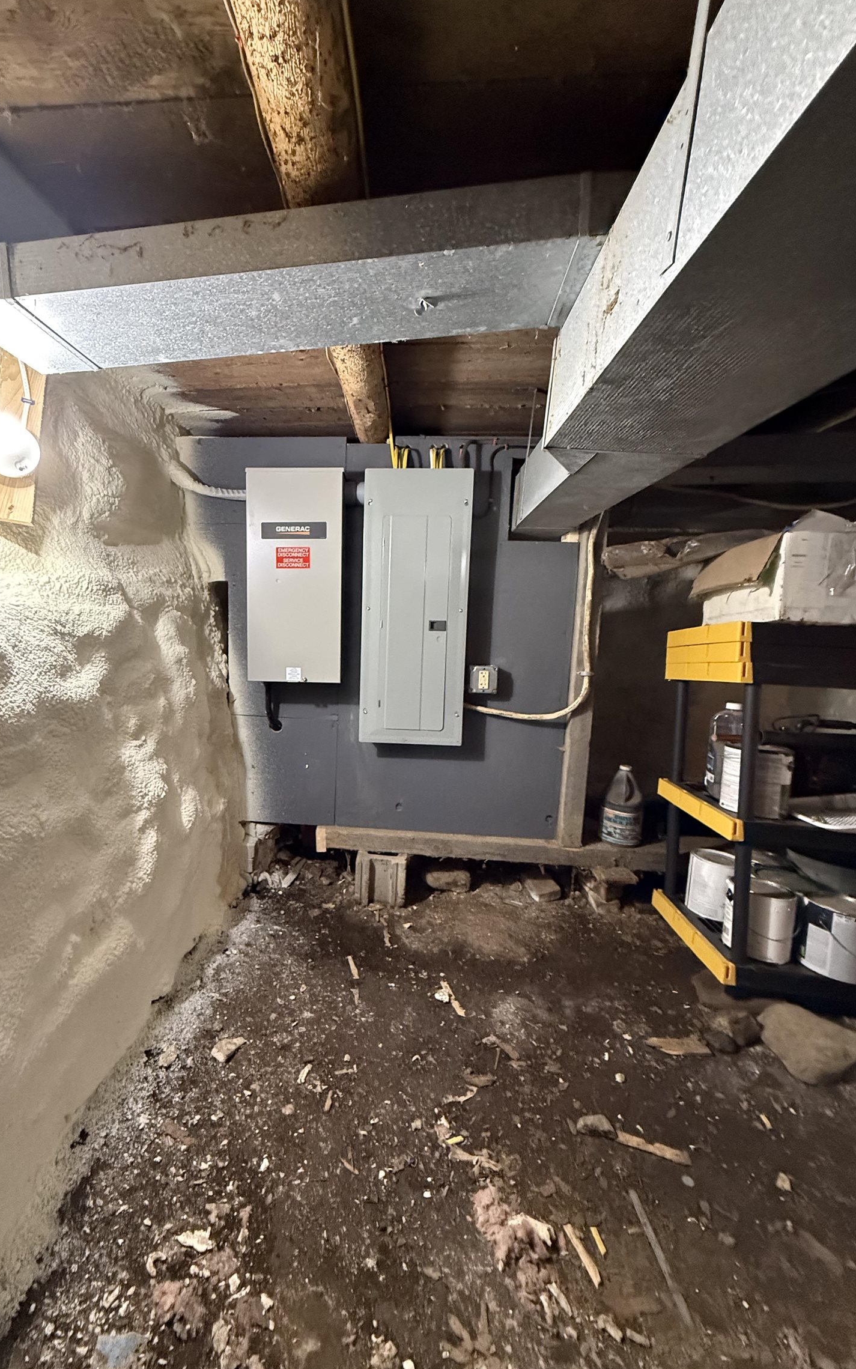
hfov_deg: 74.1
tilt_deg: -6.5
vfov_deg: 101.5
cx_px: 347
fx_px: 560
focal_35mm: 15
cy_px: 685
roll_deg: -2.2
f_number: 2.2
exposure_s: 1/60
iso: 800
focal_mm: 2.22
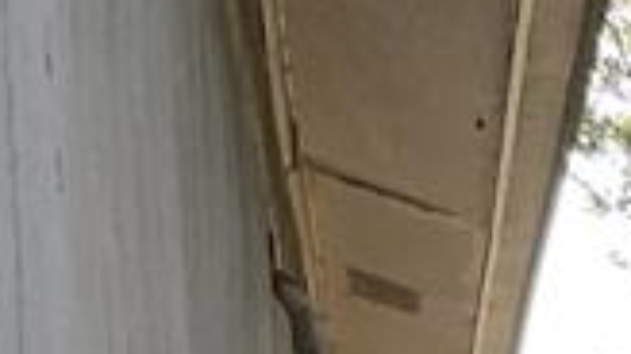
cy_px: 1039
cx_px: 1516
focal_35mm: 197
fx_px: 3294
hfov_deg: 9.7
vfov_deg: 5.8
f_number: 1.8
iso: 40
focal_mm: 3
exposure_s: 1/60
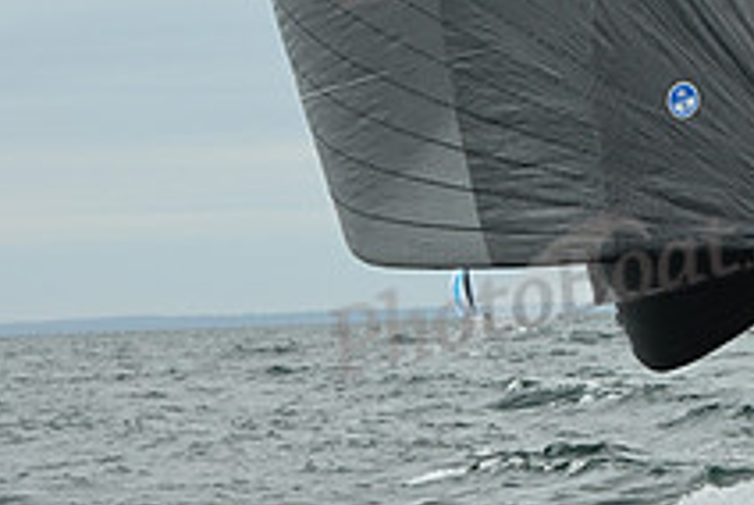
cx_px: 1017
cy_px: 52
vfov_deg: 3.7
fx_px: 7739
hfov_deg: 5.5
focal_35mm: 369
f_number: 8
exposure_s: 1/800
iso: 400
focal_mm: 135
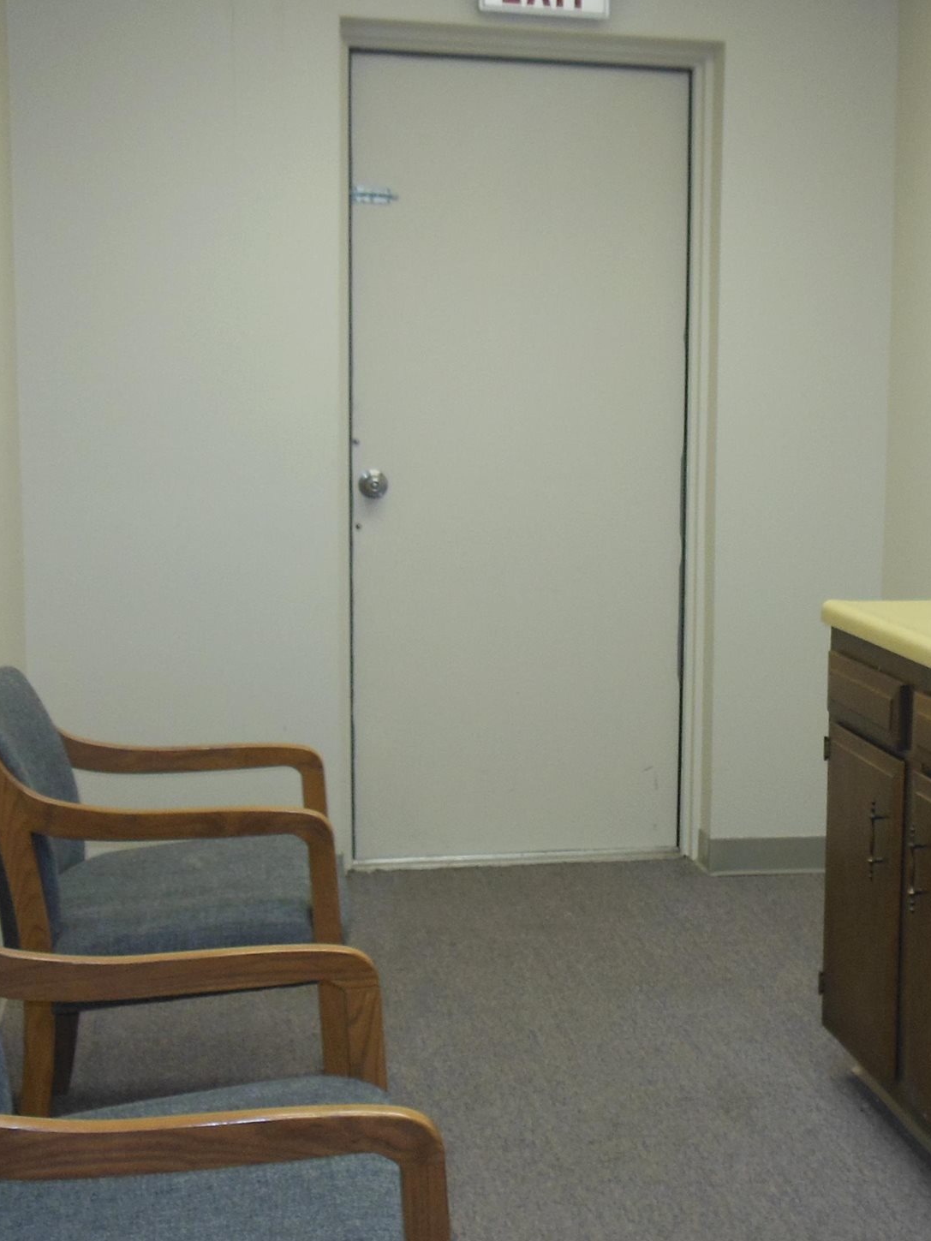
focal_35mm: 53
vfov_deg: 36.2
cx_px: 776
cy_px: 658
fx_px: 1900
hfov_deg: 26.9
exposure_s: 1/40
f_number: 3.2
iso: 125
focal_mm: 4.5
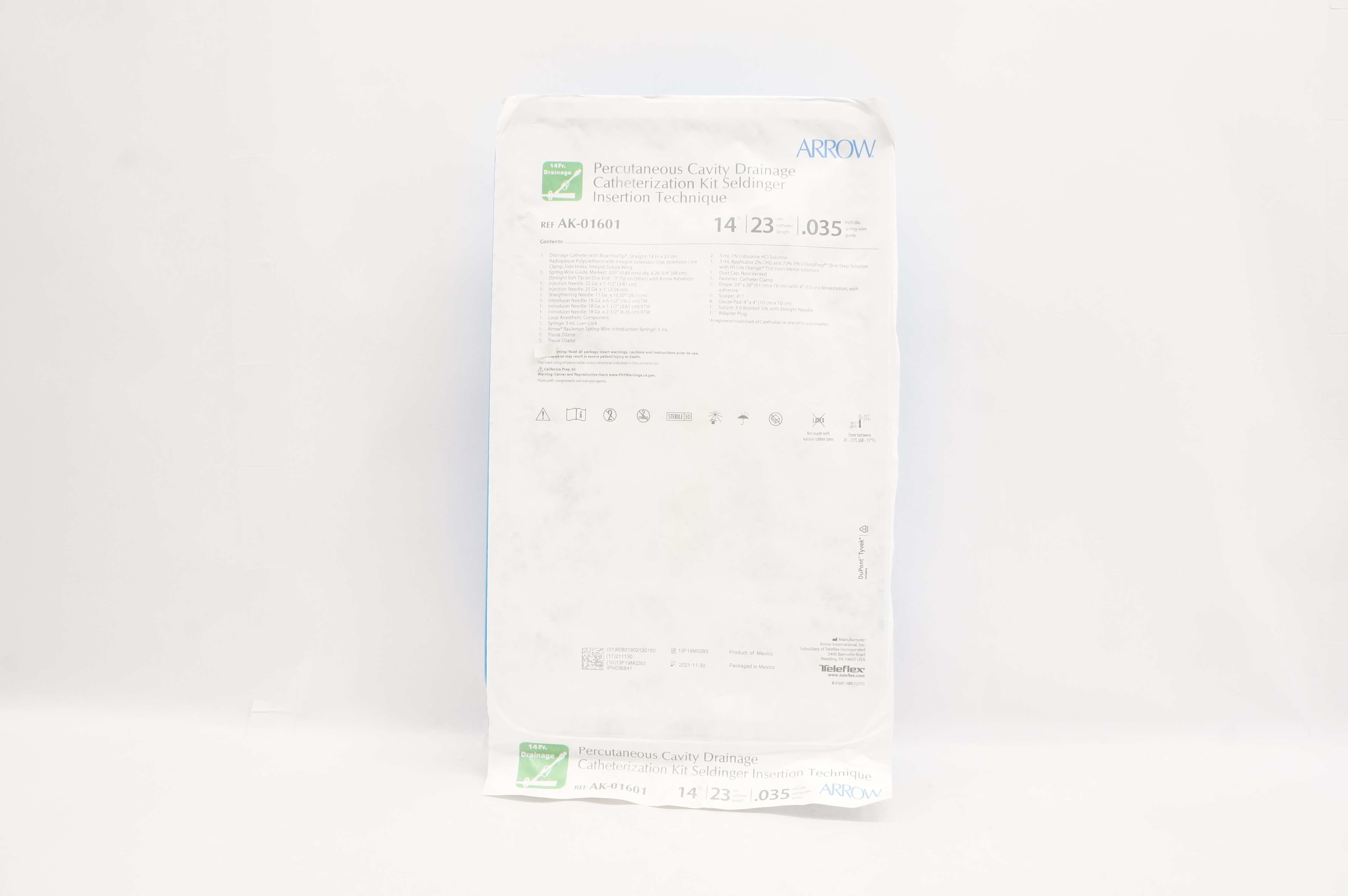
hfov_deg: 67.4
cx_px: 674
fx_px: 1010
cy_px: 448
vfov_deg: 47.8
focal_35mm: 27
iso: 800
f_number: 11
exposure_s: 1/30
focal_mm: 18
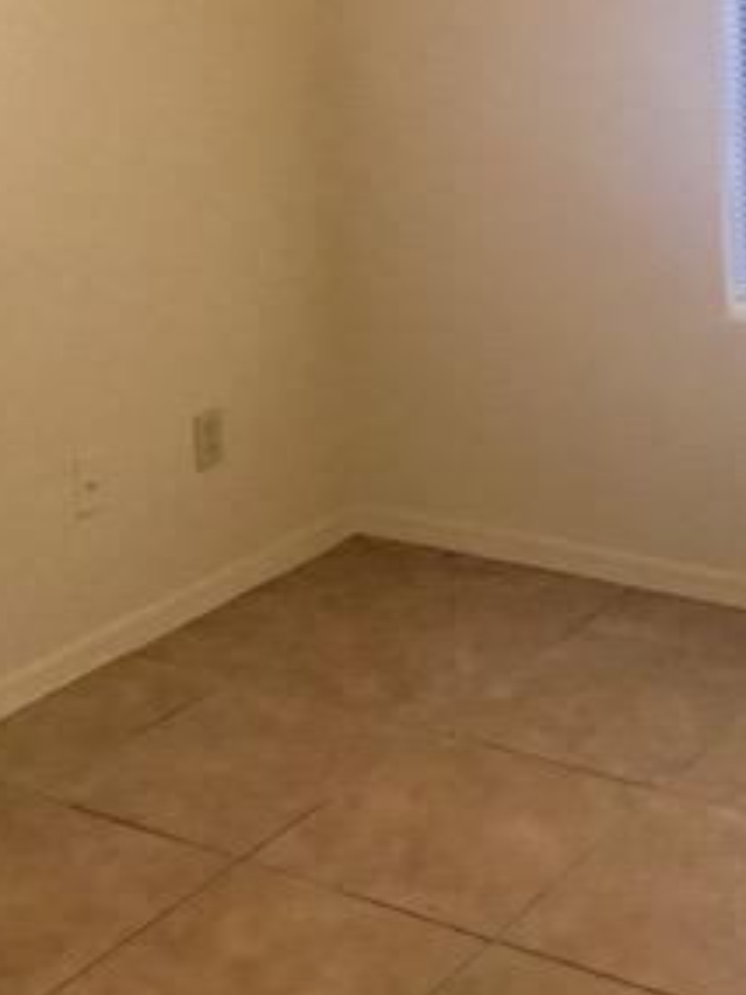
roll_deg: +1.6
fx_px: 1810
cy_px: 81
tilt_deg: -5.8
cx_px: 651
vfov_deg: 29.3
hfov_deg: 22.8
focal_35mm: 63
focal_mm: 3.99
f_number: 1.8
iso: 40
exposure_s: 1/120
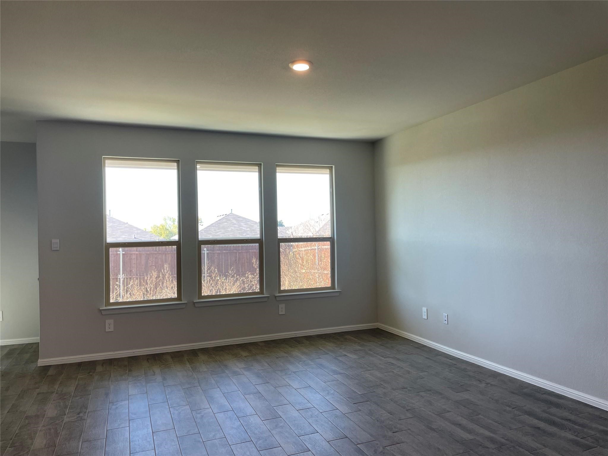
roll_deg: +1.8
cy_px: 228
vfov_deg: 53.1
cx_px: 304
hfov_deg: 67.3
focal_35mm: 26
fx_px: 457
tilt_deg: +1.2
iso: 40
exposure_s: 1/120
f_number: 1.6
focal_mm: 4.2
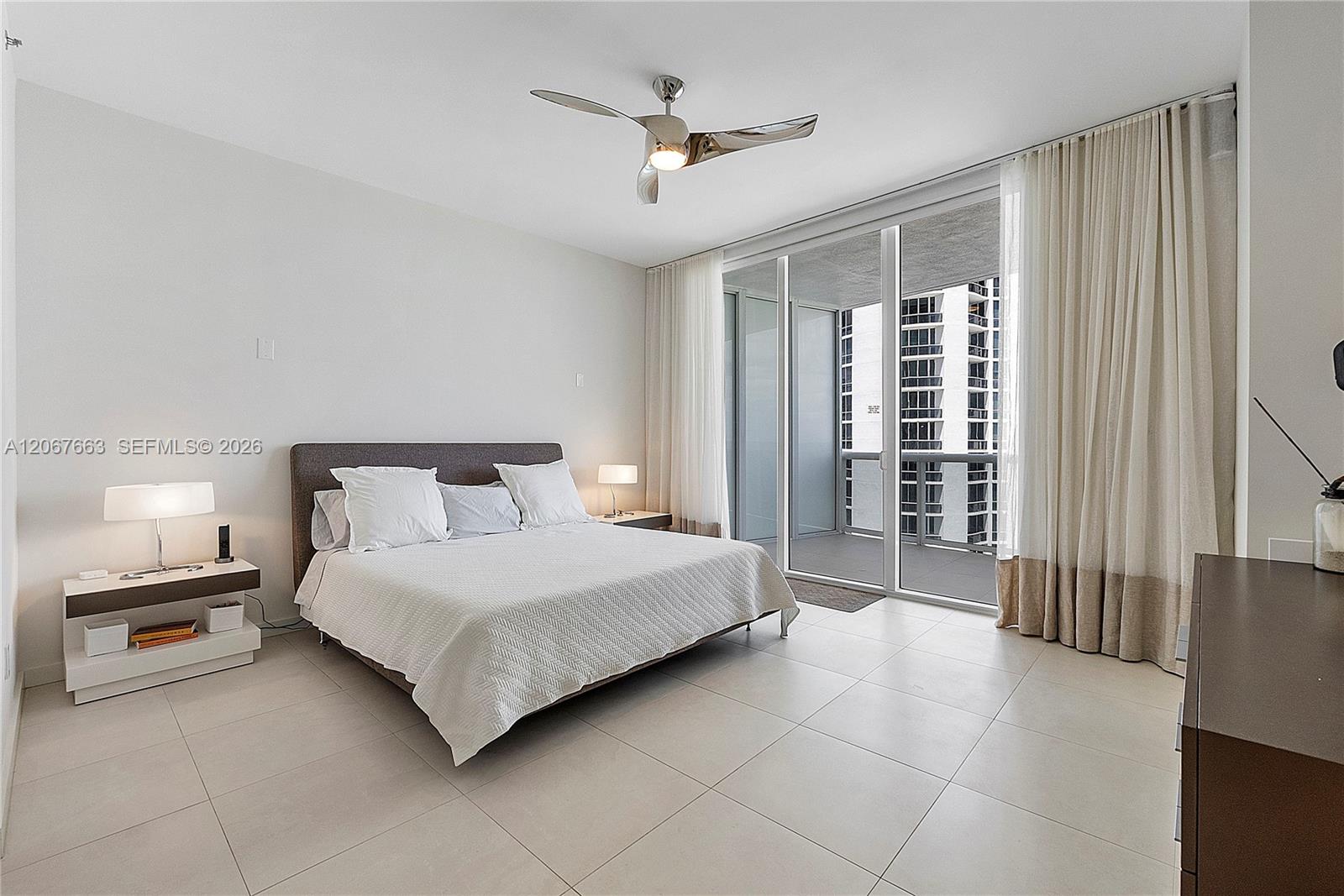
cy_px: 448
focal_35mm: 15
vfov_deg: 77.3
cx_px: 672
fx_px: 560
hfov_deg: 100.4
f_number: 6.3
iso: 250
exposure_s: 1/80
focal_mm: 10
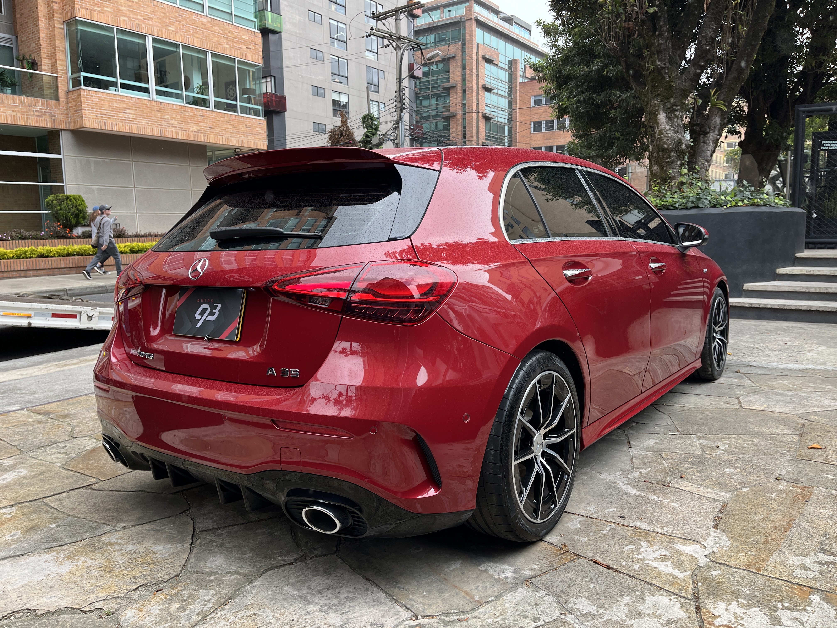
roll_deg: +0.9
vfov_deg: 53.1
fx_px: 629
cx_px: 418
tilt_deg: -8.0
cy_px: 314
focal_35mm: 26
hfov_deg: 67.3
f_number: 1.6
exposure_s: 1/483
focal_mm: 5.1
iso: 50
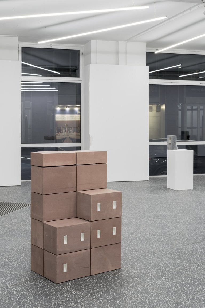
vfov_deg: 39.6
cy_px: 154
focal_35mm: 50
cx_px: 102
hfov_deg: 27.0
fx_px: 427
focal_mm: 50
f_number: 13
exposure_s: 2
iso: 50
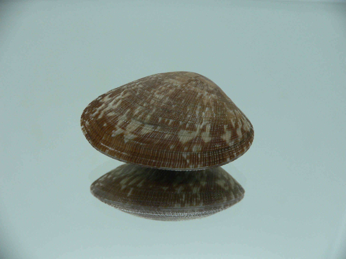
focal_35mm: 35
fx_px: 350
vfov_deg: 40.7
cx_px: 173
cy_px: 130
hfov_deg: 52.6
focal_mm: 4.6
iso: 100
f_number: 2.8
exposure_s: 1/60
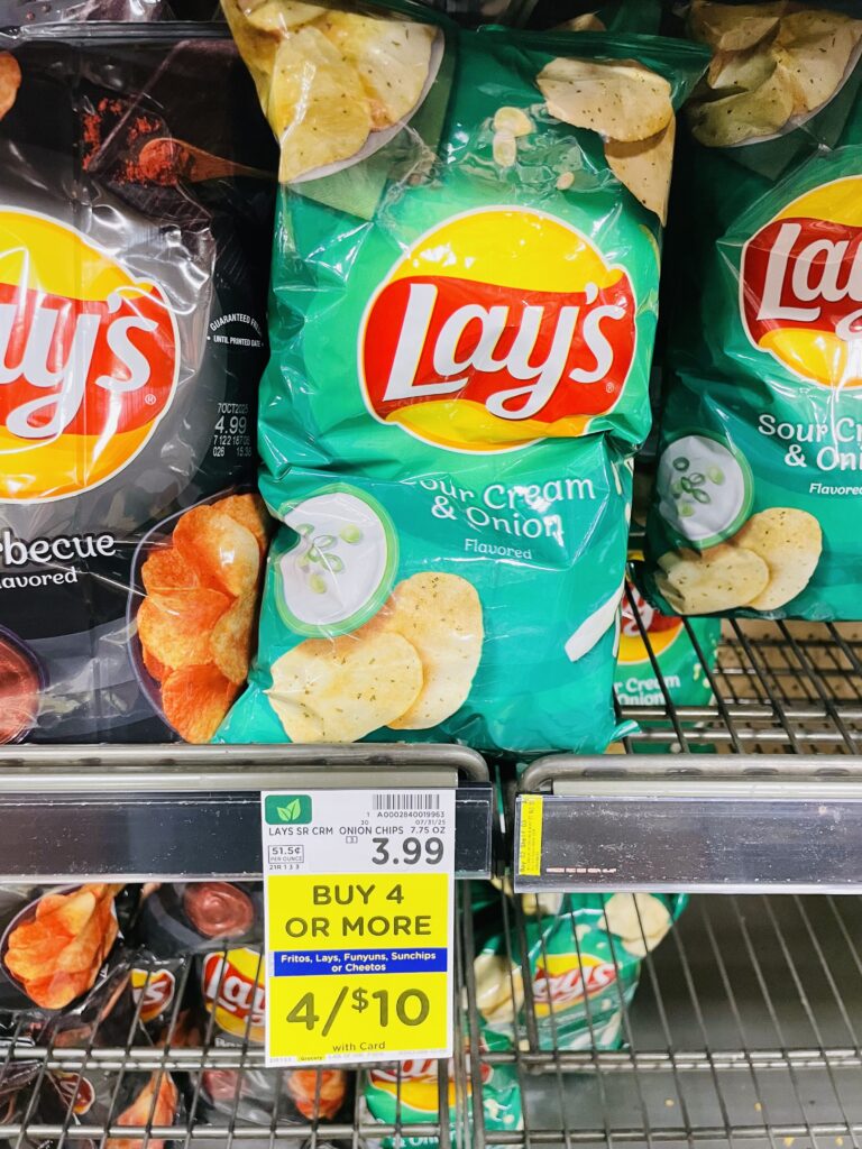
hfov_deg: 53.1
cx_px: 431
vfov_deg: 67.3
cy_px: 574
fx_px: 863
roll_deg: -0.9
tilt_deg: -34.5
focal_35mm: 26
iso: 200
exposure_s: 1/60
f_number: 1.6
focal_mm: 4.2
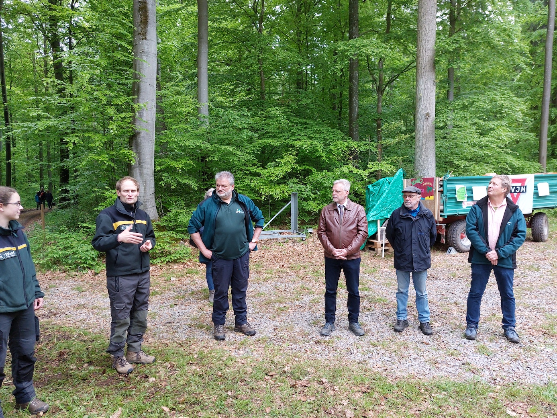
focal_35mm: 25
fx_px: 402
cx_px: 278
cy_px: 209
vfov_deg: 54.9
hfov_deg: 69.4
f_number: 1.8
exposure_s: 1/100
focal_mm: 5.23
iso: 80
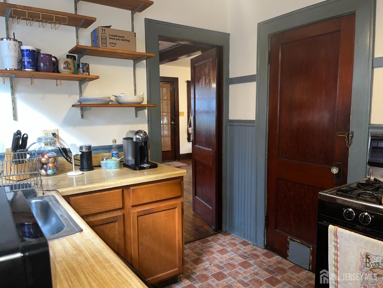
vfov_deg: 53.1
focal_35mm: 26
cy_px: 144
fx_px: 288
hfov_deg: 67.3
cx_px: 192
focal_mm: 5.1
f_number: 1.6
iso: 100
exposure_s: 1/15
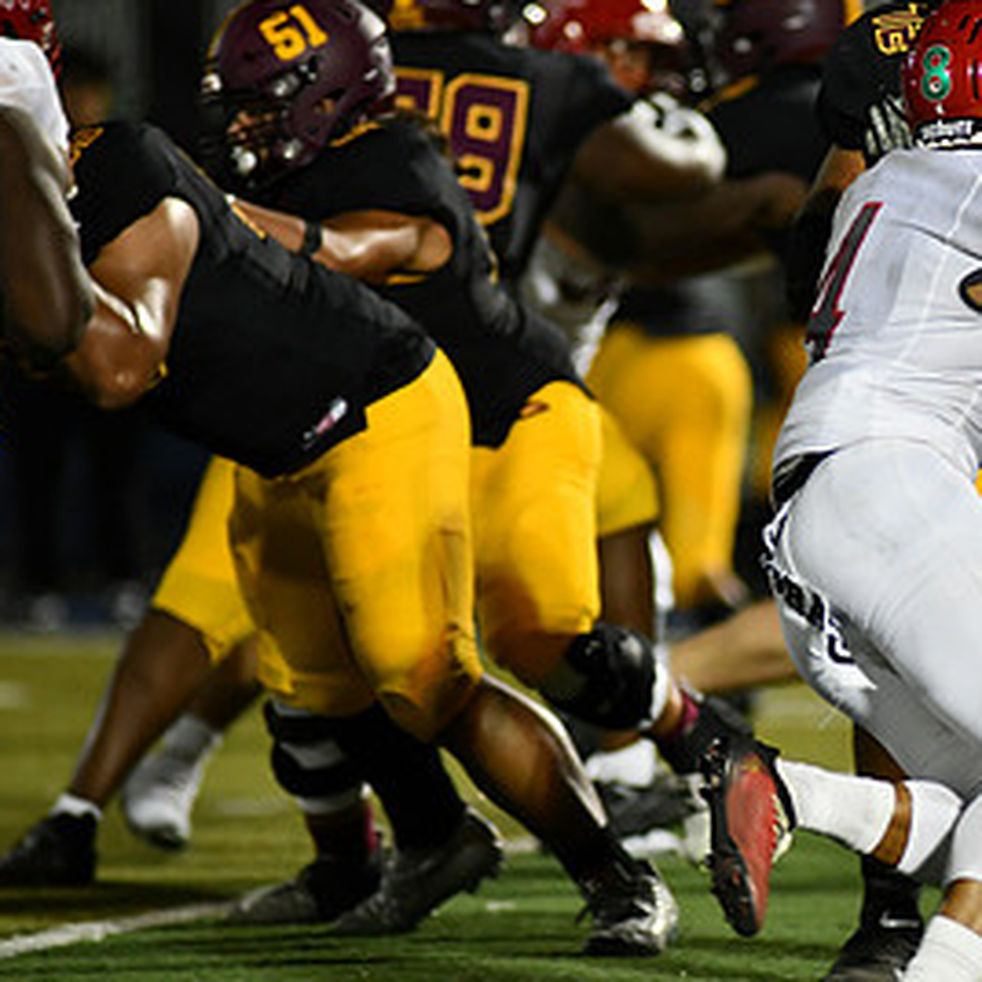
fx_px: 17717
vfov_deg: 3.2
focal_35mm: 552
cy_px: 518
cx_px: 876
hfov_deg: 3.2
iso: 2000
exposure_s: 1/1000
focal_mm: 300
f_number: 2.8
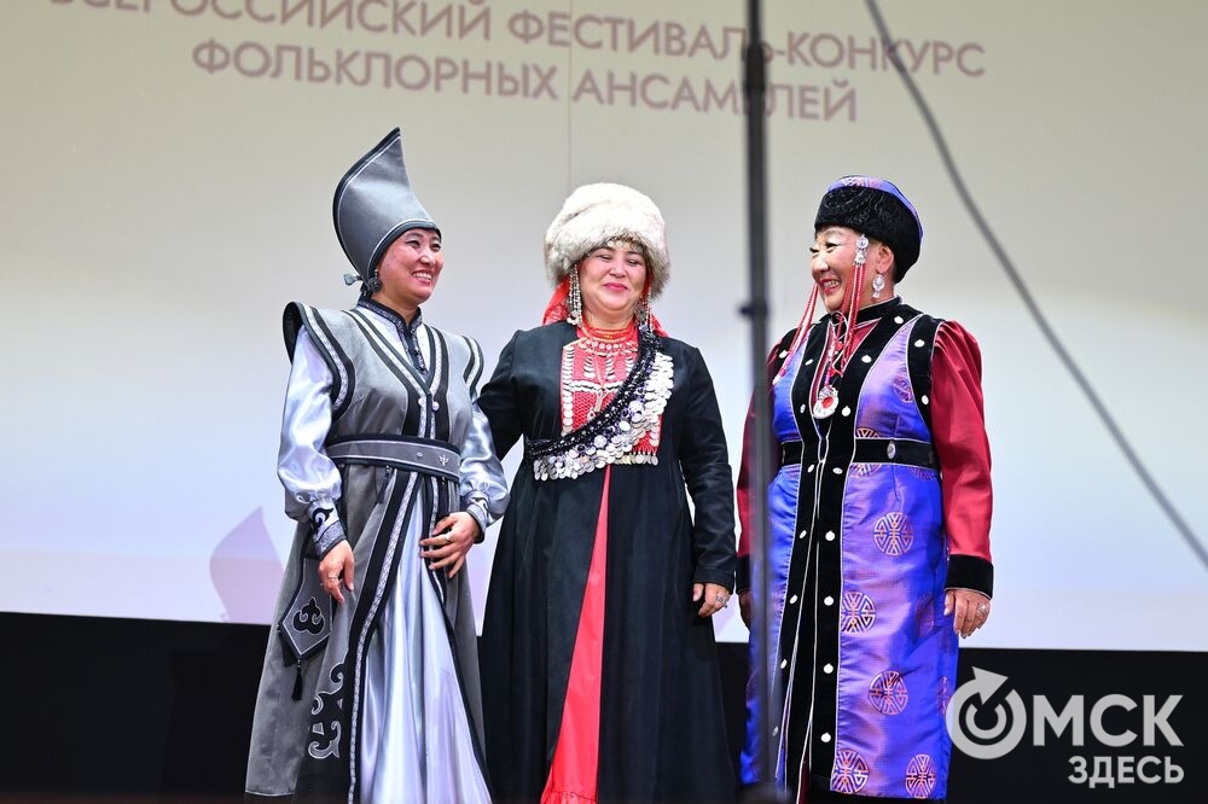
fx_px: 2516
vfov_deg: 18.2
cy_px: 402
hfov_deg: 27.0
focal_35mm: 75
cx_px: 604
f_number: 1.8
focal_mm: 50
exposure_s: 1/400
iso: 640
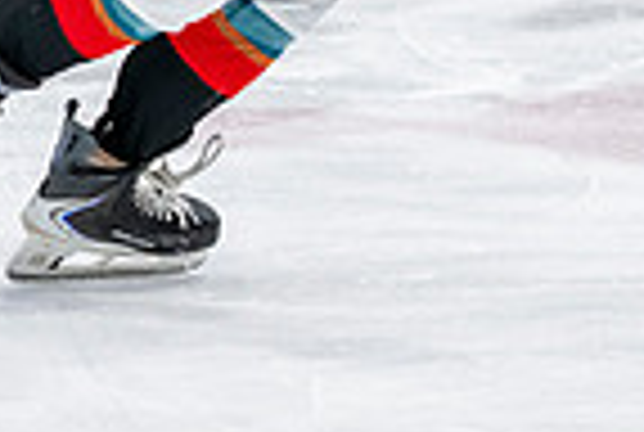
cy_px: -166
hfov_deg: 3.8
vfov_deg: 2.5
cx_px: 321
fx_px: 9806
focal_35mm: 547
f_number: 3.2
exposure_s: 1/800
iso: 1600
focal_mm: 116
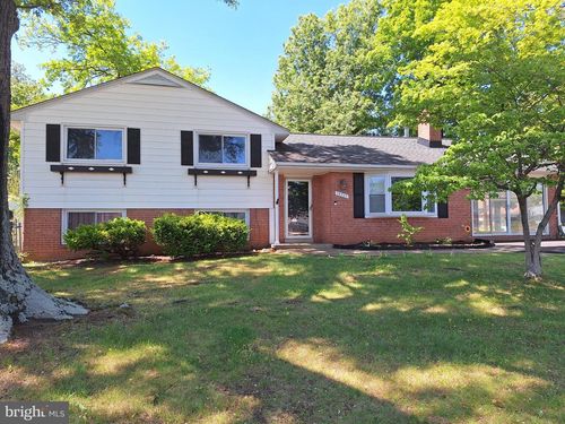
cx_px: 282
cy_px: 212
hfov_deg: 73.9
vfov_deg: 58.9
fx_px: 375
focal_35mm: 23
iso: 40
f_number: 1.8
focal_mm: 5.54
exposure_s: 1/693
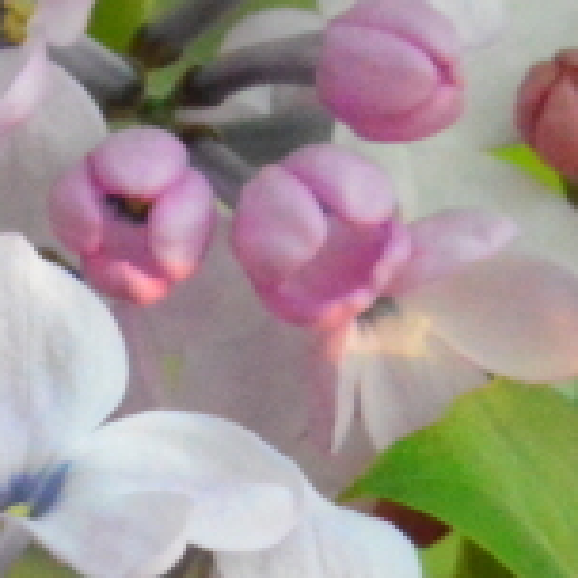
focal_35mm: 728
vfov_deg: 2.4
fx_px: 13750
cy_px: 850
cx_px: -125
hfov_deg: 2.4
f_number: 25
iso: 6400
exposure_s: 1/250
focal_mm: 85
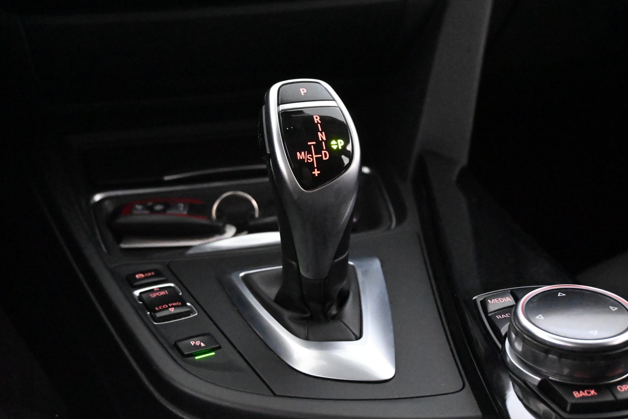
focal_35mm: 49
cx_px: 314
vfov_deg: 27.7
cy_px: 210
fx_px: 850
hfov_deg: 40.5
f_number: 5
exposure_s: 1/50
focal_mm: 32.5
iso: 18000
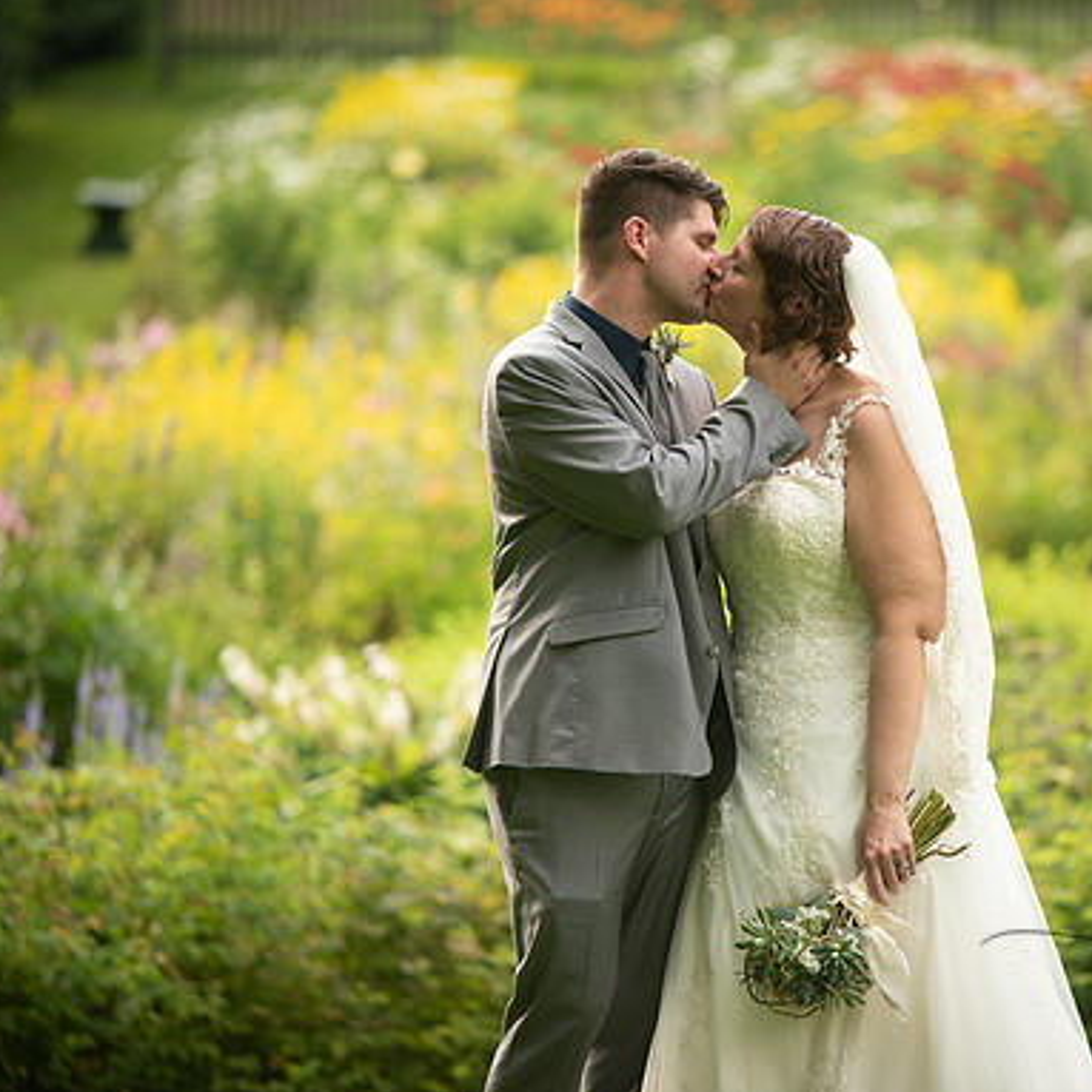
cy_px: 546
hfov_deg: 7.5
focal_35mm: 232
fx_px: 8280
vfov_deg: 7.5
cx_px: 670
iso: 250
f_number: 2.8
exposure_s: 1/800
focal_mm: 180
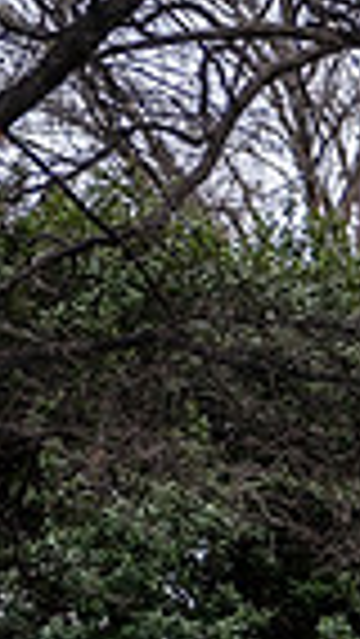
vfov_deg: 7.1
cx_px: 1188
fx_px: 5119
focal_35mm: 302
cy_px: 839
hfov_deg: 3.9
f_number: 2.8
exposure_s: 1/200
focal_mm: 70
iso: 250
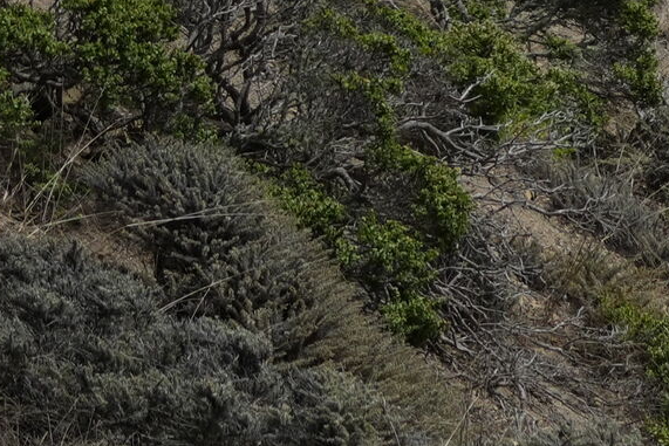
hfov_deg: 5.1
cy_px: 55
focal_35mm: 378
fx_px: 7026
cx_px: 2144
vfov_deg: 3.6
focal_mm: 50
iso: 400
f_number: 4.5
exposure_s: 1/2500
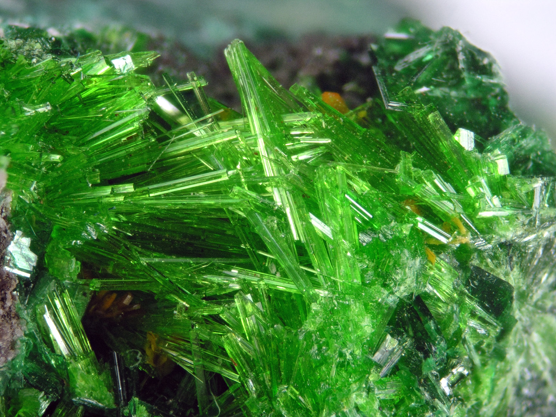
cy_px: 208
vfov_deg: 24.4
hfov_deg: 32.2
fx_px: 964
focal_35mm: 60
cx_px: 278
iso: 100
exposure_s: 1/2
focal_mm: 15.2
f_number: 4.4
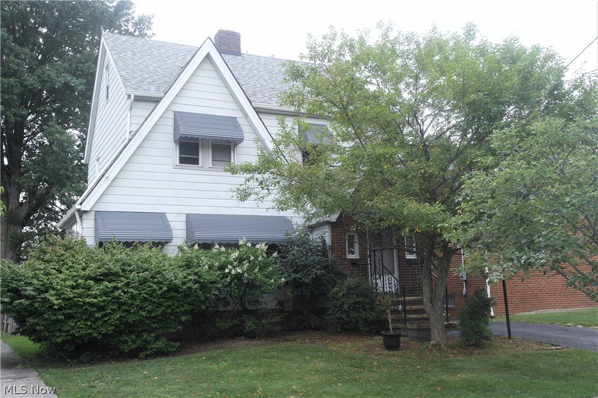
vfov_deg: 36.8
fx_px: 598
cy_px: 199
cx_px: 299
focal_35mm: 36
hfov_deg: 53.2
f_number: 4.5
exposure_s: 1/100
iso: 100
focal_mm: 24
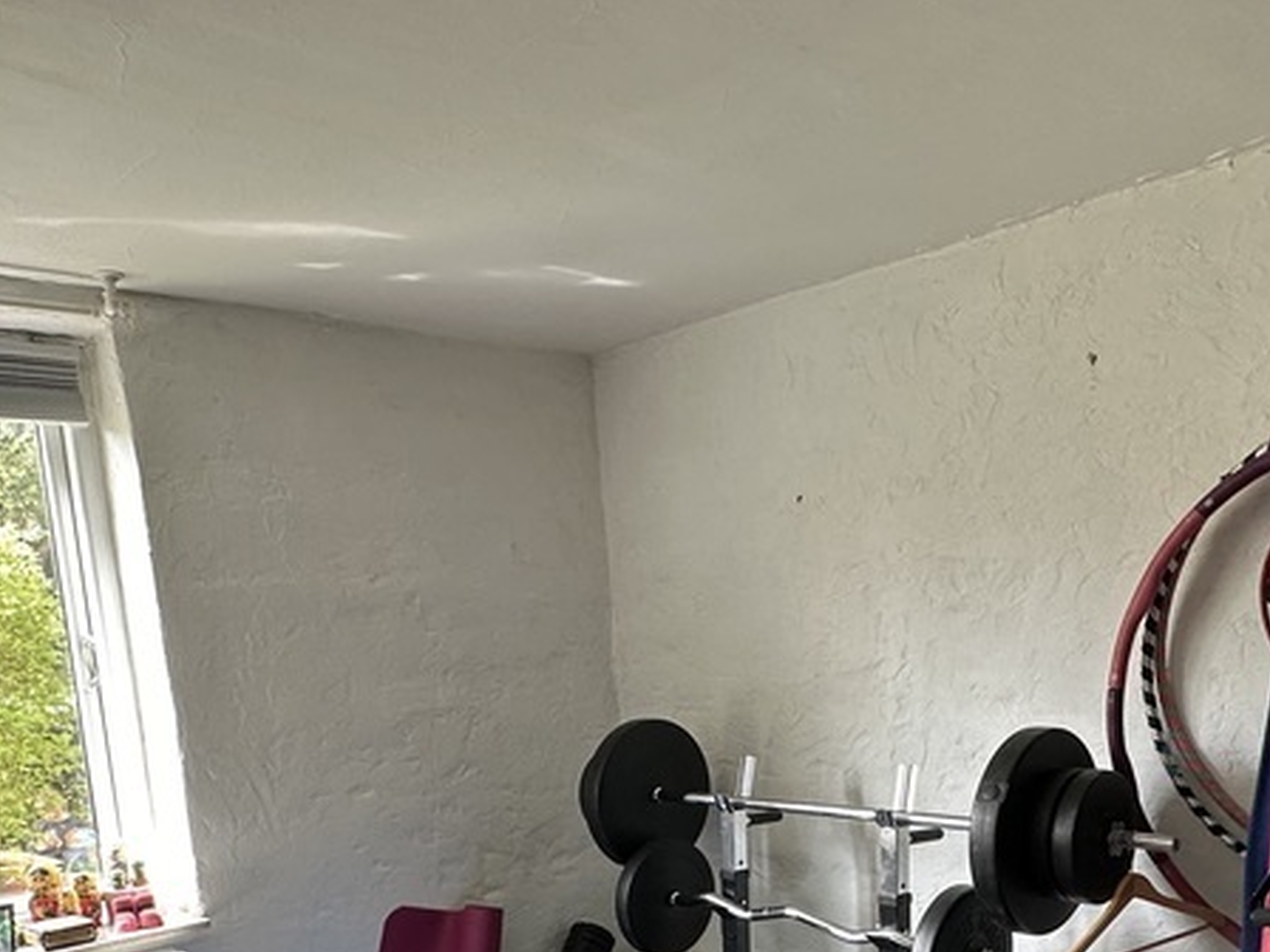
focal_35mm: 32
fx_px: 1174
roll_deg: +3.6
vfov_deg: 41.1
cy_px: 836
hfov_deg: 56.7
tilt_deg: -10.5
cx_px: 692
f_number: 2.2
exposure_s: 1/99
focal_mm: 2.22
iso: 160
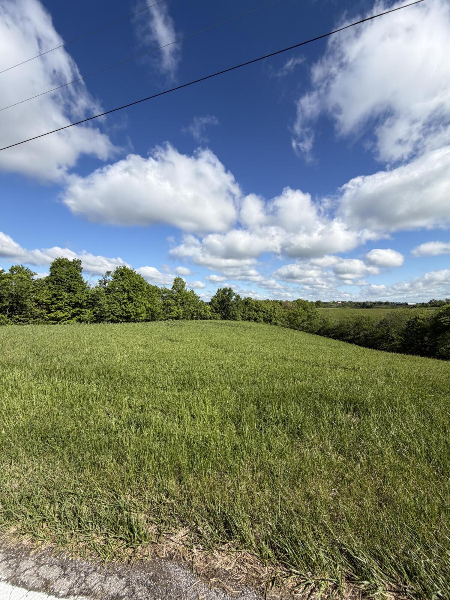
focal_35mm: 14
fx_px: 243
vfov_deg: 102.1
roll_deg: +0.4
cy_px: 300
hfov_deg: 85.7
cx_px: 225
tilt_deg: +0.9
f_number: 2.2
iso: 20
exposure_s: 1/1068
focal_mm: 2.22
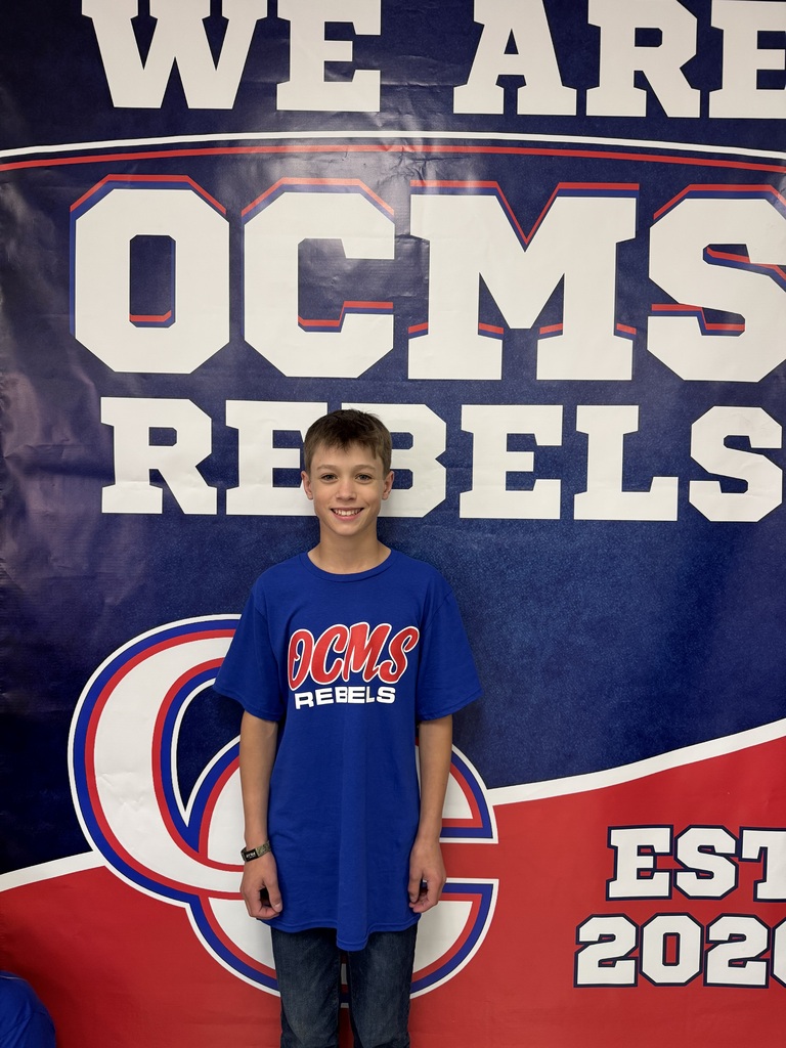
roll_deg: +0.9
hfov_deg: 56.8
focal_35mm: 24
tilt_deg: -2.5
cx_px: 393
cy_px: 524
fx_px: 727
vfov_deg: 71.6
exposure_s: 1/72
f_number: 1.78
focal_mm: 6.76
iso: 200
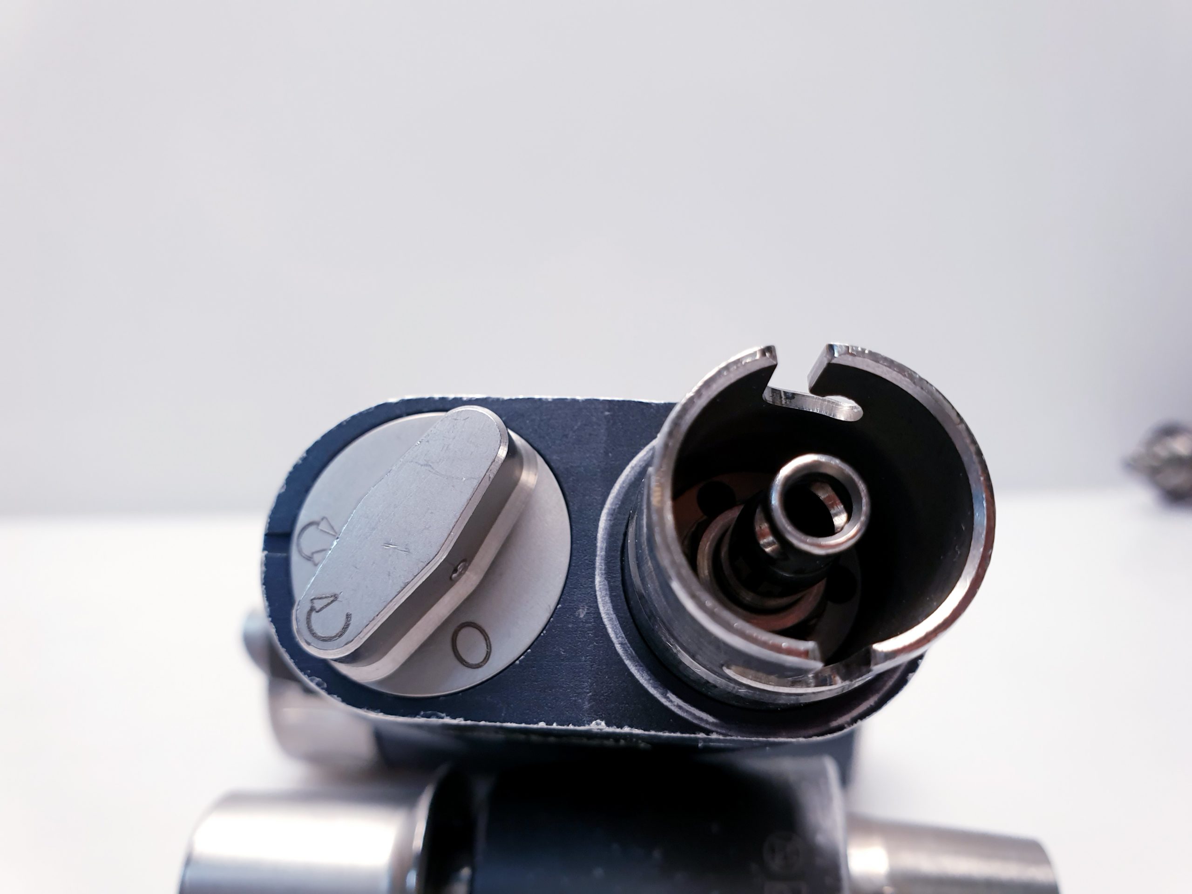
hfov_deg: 67.3
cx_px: 596
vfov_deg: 53.1
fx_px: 895
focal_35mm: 26
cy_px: 447
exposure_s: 1/100
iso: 100
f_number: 2.4
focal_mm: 4.3
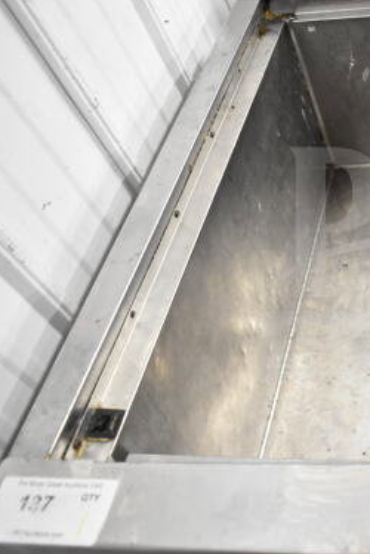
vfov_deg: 44.5
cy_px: 264
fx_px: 677
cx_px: 422
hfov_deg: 27.5
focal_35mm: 44
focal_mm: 18
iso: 2500
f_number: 3.5
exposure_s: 1/30
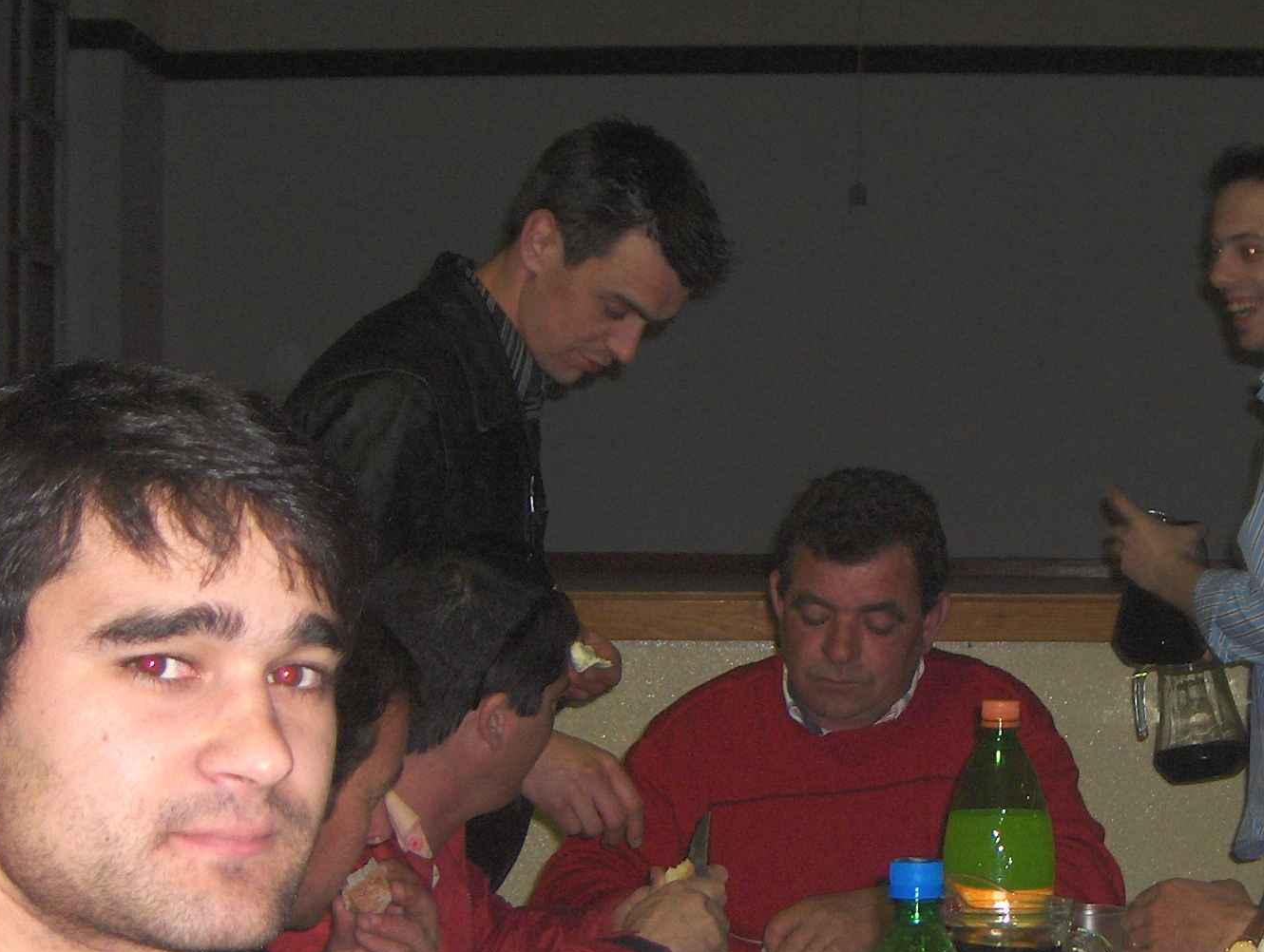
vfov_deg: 19.3
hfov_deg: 25.1
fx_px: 2780
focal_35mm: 76
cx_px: 1067
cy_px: 728
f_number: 2.8
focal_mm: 8
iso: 100
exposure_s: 1/60
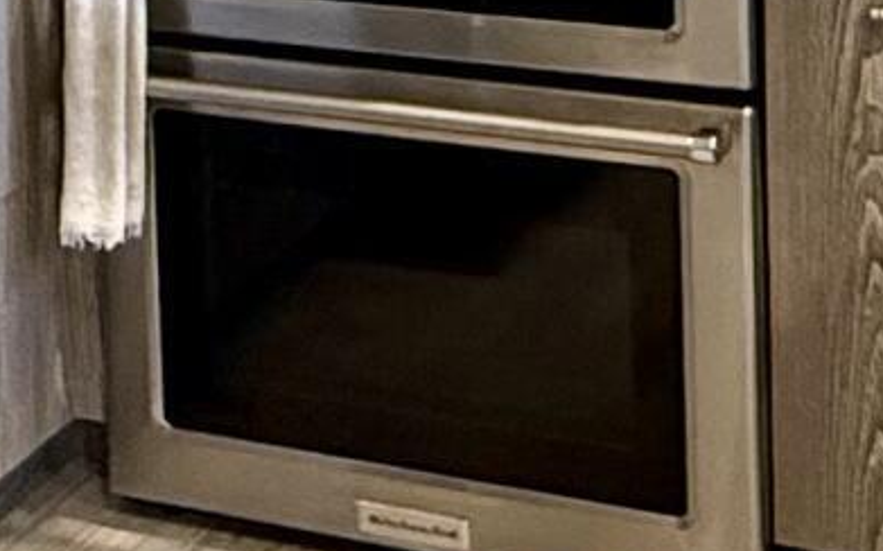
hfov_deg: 18.1
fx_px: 2742
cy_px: -526
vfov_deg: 10.6
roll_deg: +1.6
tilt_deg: -2.2
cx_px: 165
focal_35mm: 114
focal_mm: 2.22
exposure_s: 1/60
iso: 250
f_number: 2.2
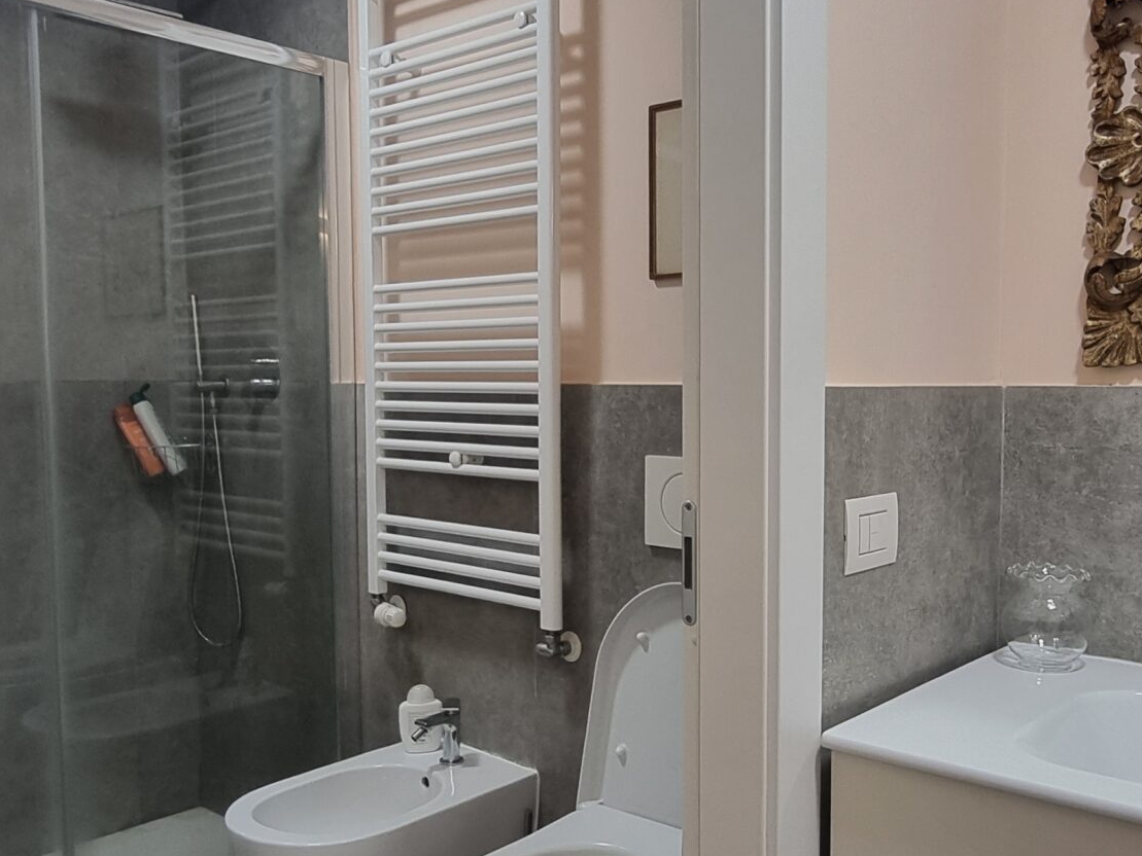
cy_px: 451
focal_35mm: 30
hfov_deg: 59.4
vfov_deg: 46.8
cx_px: 691
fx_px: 990
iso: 160
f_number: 2.2
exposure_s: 1/60
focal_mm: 2.2
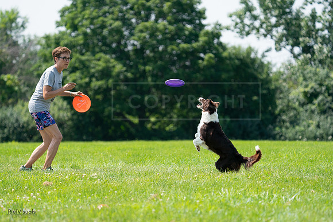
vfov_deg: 5.1
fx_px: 2479
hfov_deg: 7.7
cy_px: 111
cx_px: 166
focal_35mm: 268
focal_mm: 268
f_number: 5.6
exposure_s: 1/4000
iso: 1250
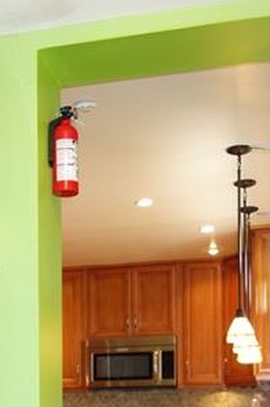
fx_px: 823
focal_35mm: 73
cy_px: 439
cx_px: 29
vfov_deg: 25.8
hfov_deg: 18.3
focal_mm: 10.4
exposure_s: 1/30
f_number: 1.8
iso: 125
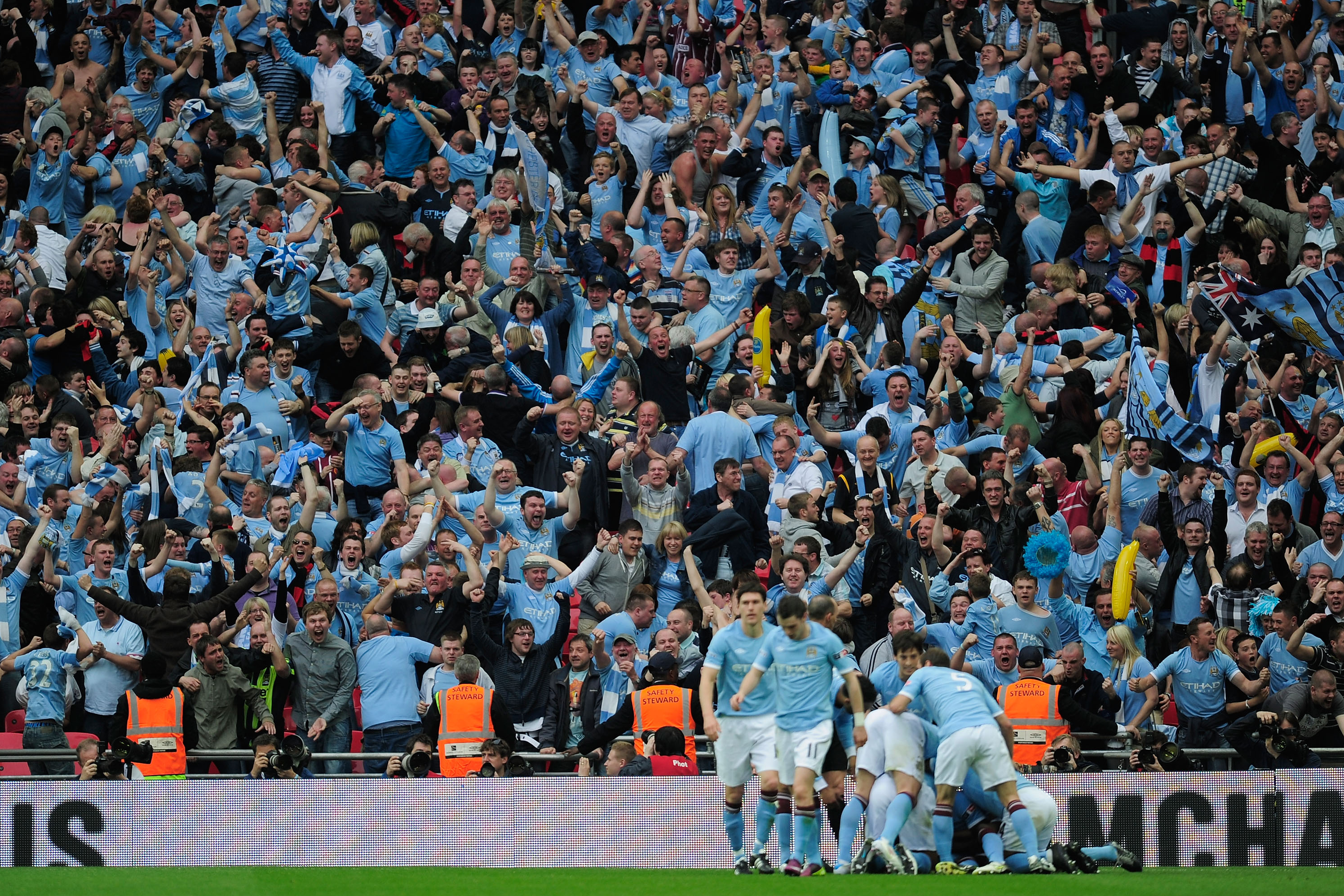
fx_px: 14968
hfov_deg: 5.1
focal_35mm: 401
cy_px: 448
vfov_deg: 3.4
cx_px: 671
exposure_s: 1/800
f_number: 2.8
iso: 500
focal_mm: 400
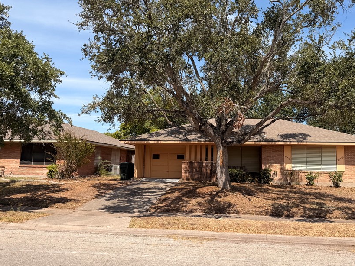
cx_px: 205
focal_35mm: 30
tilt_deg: +6.5
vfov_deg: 46.8
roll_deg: -1.3
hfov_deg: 59.7
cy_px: 128
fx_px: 308
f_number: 1.78
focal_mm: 6.76
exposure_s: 1/4167
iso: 80
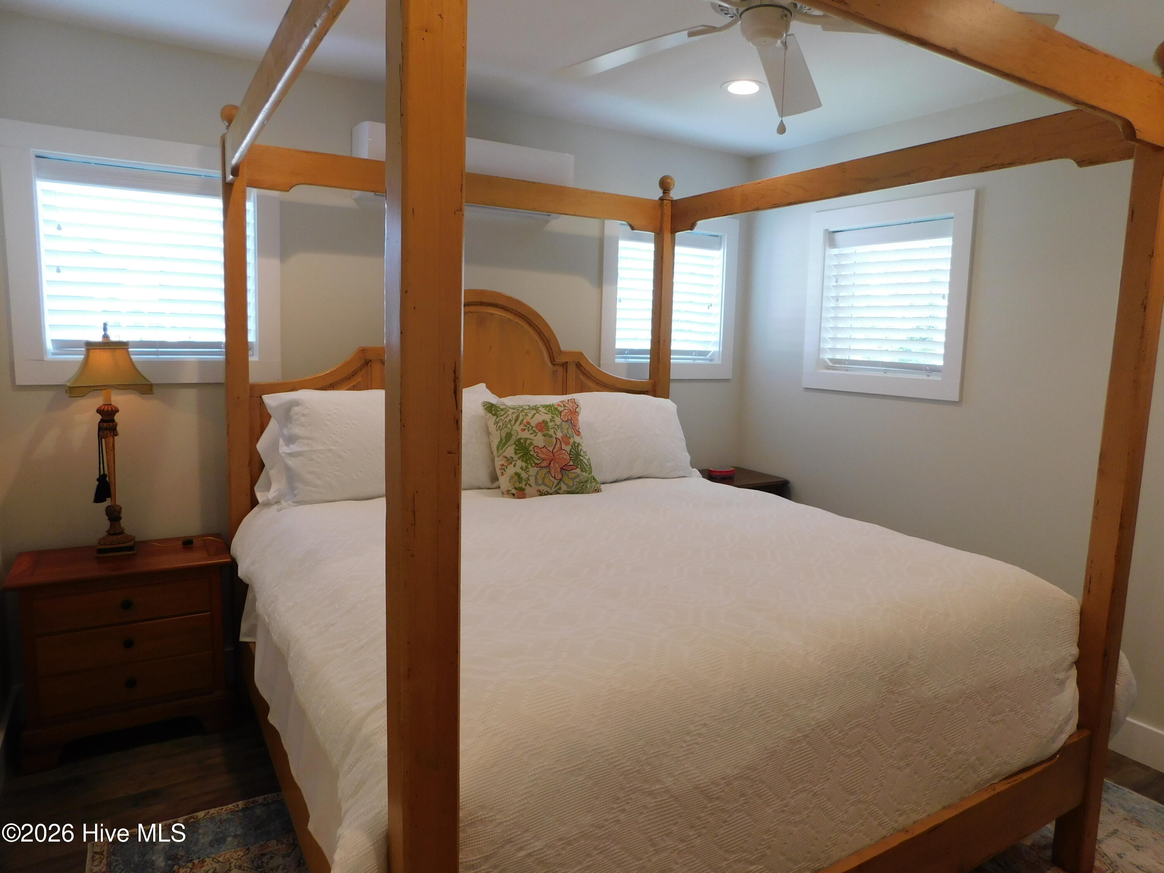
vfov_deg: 58.9
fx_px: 773
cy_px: 436
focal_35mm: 23
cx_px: 582
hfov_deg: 73.9
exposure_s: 1/40
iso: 125
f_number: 3
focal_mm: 4
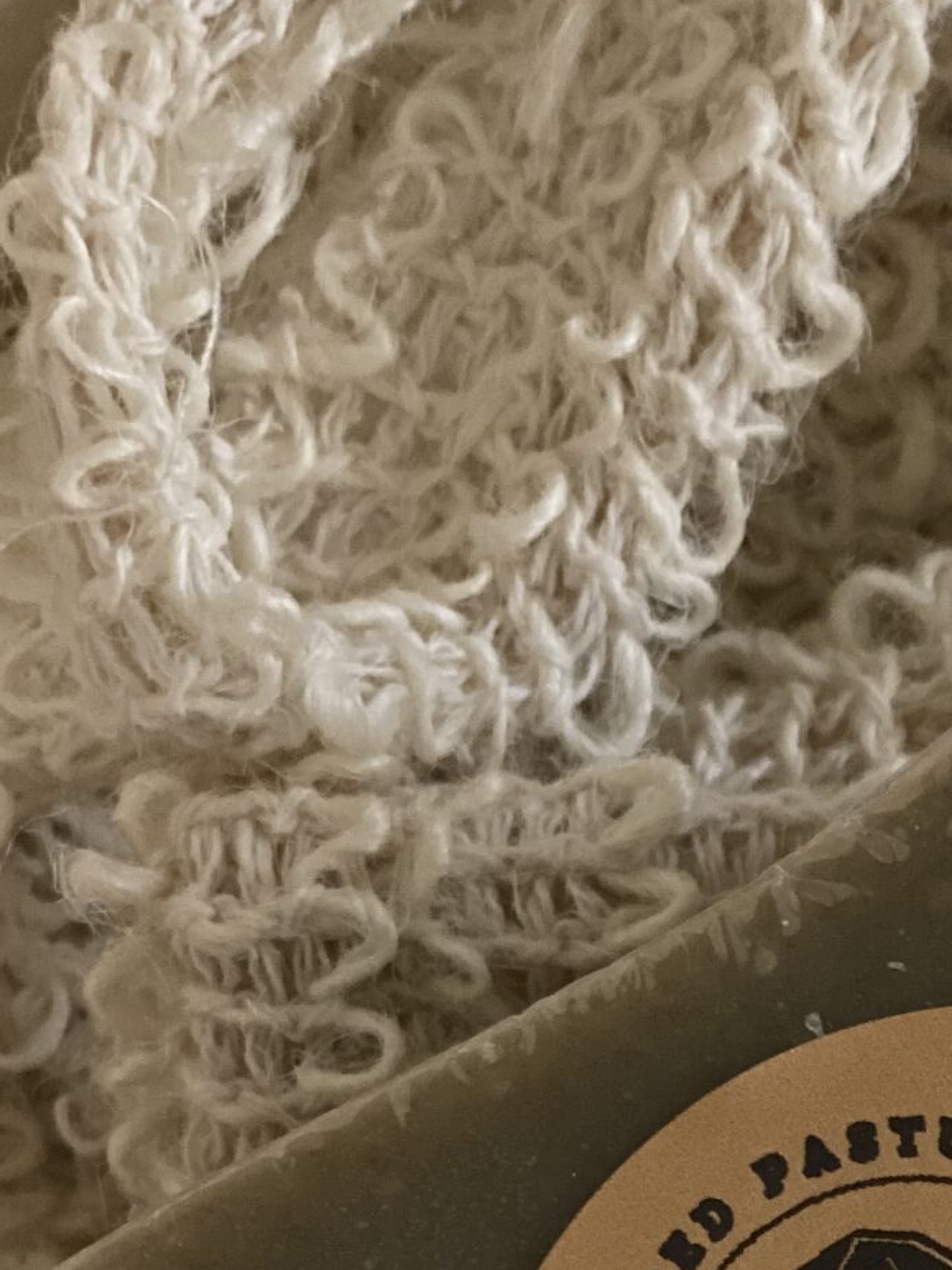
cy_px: 1580
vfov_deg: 13.4
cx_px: 1017
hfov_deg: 10.3
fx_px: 5245
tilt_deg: -74.6
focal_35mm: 143
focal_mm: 6
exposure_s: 1/40
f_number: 2
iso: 200
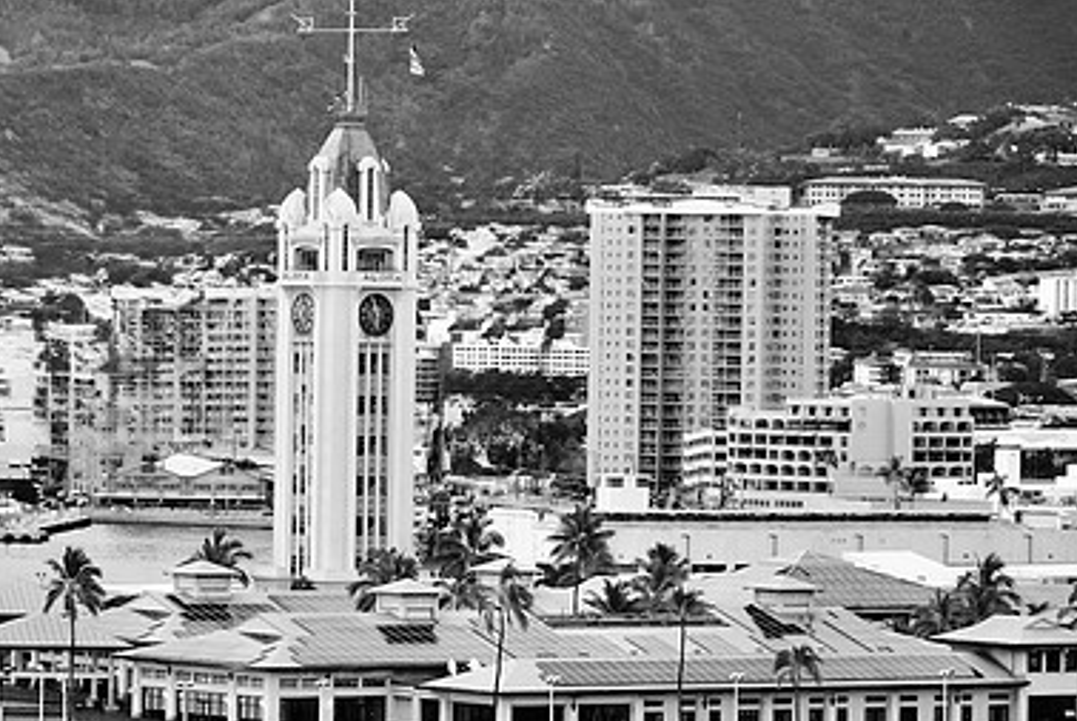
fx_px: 7091
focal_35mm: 237
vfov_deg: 5.8
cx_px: 416
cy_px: 435
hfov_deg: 8.7
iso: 400
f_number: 5.6
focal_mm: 103
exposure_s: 1/200
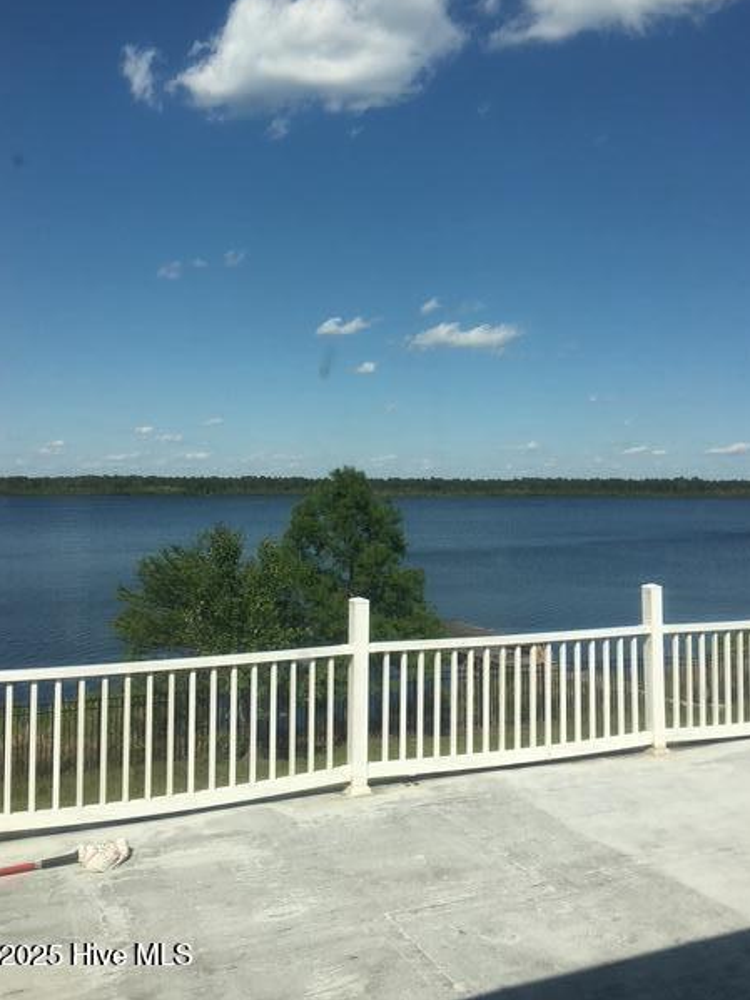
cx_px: 371
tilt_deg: +3.0
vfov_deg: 58.3
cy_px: 467
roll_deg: -0.7
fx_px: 896
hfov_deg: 45.4
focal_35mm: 31
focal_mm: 4.15
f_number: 2.2
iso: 25
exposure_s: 1/2404
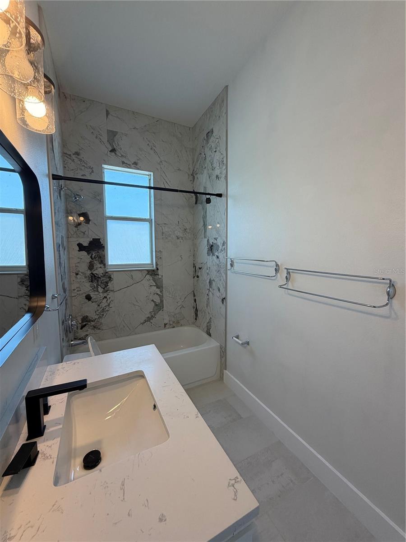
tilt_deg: -5.3
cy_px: 271
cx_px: 203
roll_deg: -0.3
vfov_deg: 102.1
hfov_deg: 85.7
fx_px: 219
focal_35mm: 14
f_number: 2.2
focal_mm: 2.22
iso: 125
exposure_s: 1/120
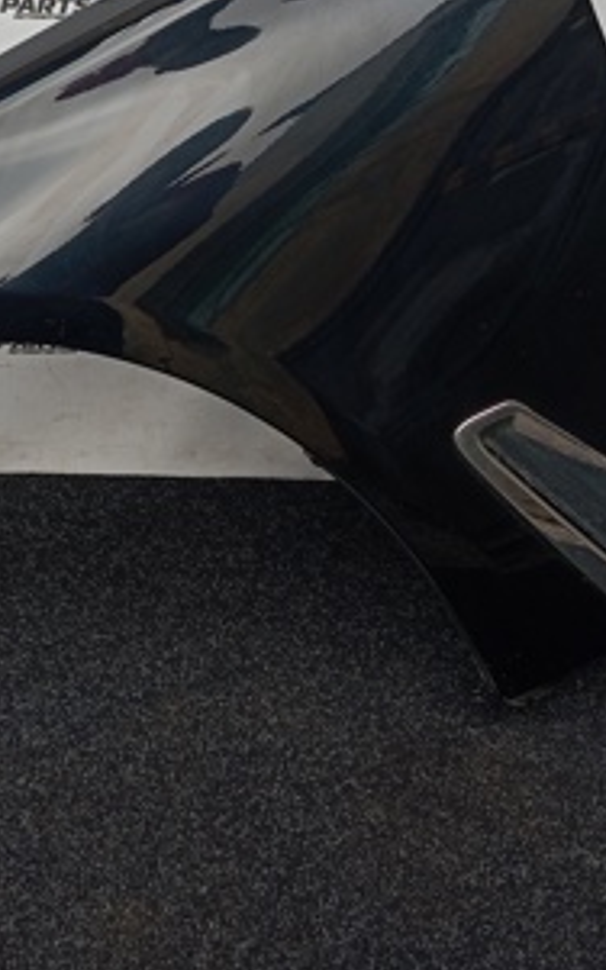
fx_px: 1666
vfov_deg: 32.0
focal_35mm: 63
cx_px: 15
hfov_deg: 20.1
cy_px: 267
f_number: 1.8
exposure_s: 1/50
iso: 78
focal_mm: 4.22
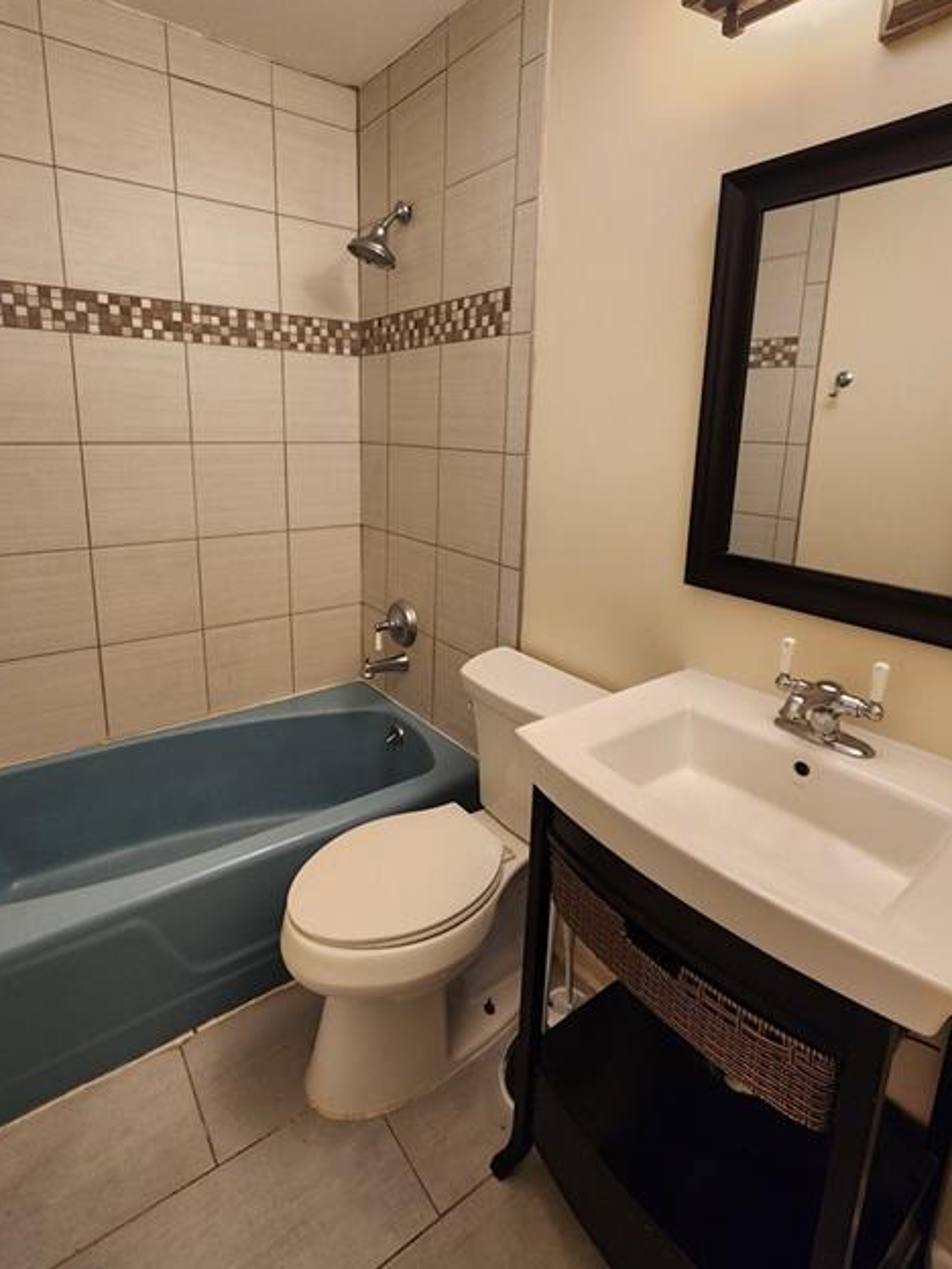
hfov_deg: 77.9
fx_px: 587
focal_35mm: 16
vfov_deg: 94.0
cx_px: 433
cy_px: 557
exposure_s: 1/60
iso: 125
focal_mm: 2.2
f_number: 2.2
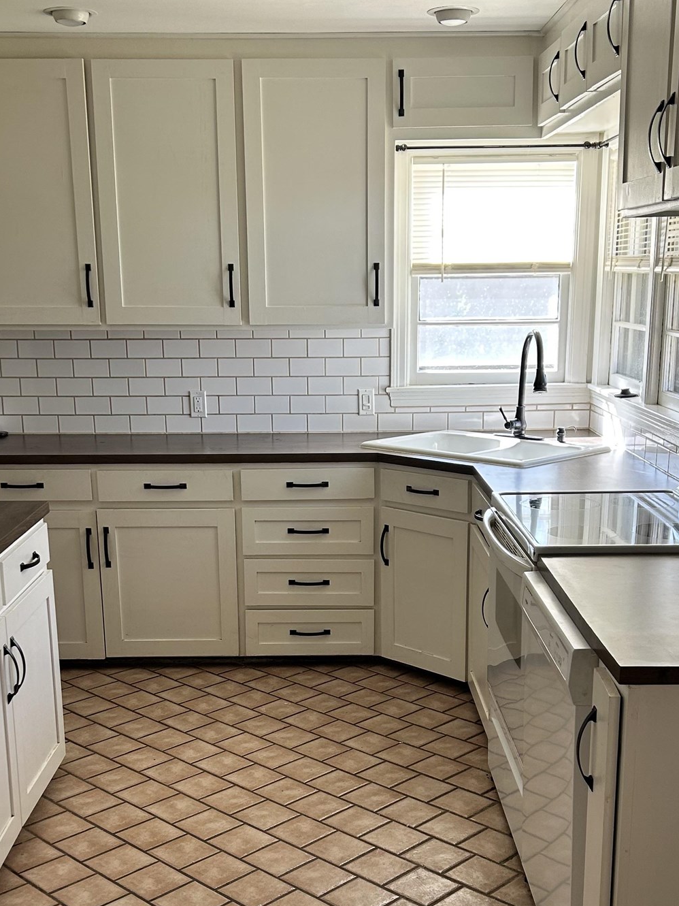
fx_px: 1177
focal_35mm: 45
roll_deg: +0.2
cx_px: 357
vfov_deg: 41.7
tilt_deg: -15.9
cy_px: 583
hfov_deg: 32.2
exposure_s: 1/121
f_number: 1.5
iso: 50
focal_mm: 5.7
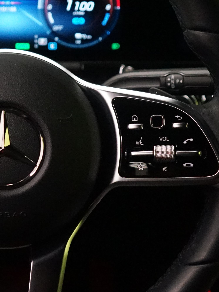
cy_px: 94
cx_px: 25
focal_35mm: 81
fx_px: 683
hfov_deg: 18.0
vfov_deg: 24.0
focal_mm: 28
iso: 6400
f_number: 3.5
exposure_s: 1/160
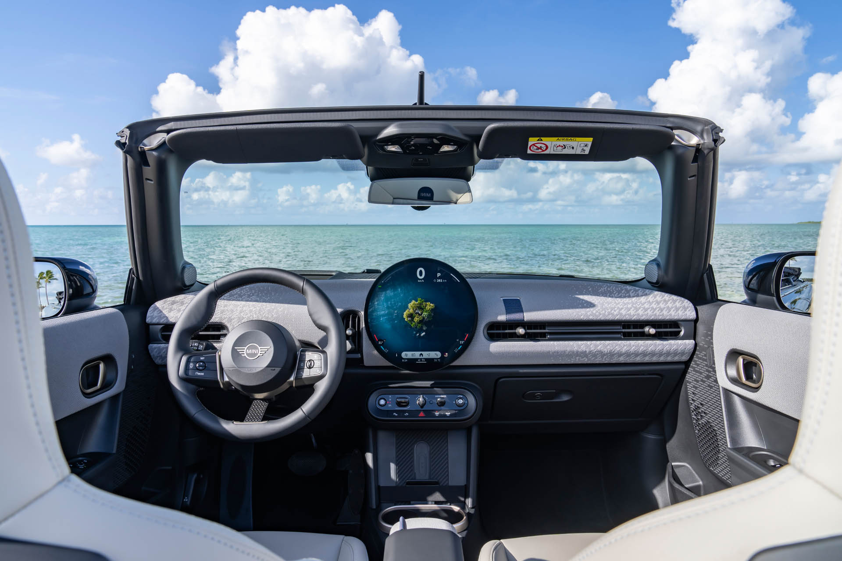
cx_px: 421
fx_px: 561
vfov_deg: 53.1
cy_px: 280
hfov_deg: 73.7
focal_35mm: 24
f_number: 9
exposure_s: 1/50
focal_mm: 24
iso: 100
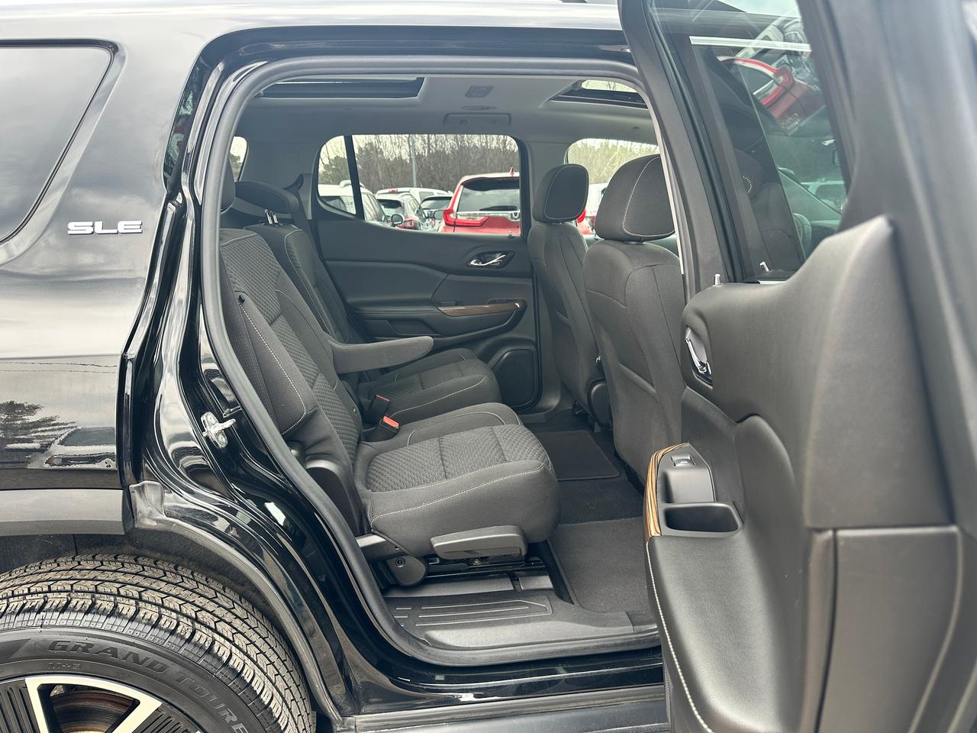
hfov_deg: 71.6
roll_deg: +2.0
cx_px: 488
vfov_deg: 56.8
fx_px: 677
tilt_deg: -14.1
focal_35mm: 24
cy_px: 366
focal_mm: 6.86
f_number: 1.78
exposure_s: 1/121
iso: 64
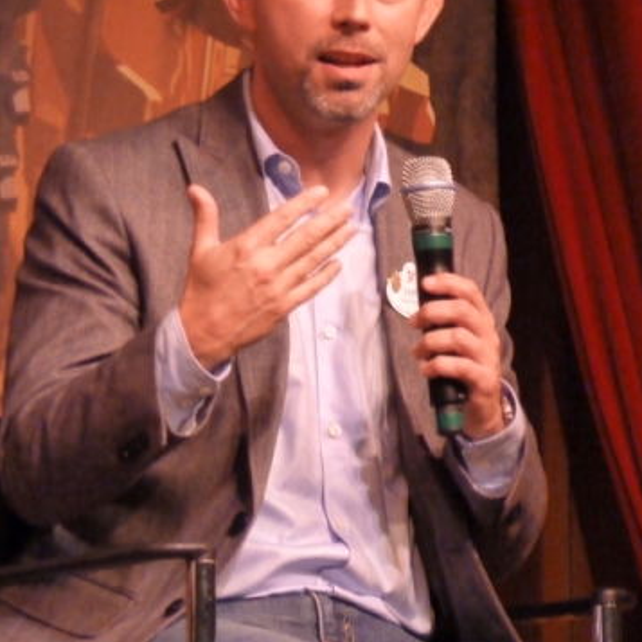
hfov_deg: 5.3
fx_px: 6924
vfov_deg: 5.3
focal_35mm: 330
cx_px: 322
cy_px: 284
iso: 1250
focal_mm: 45.7
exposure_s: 1/60
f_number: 4.8
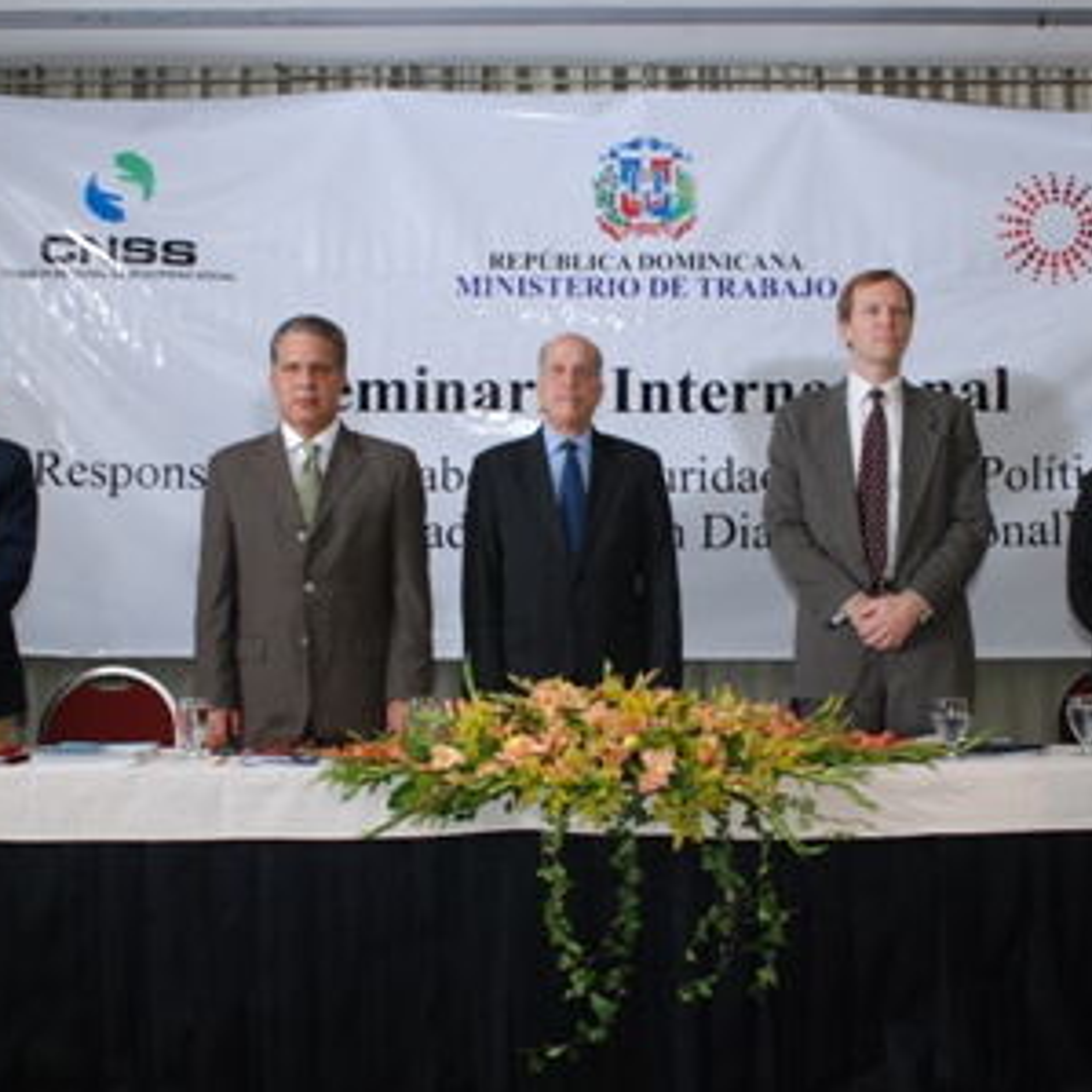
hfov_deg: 36.8
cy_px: 546
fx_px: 1642
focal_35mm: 46
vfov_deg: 36.8
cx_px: 537
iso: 500
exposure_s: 1/100
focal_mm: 24
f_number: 10
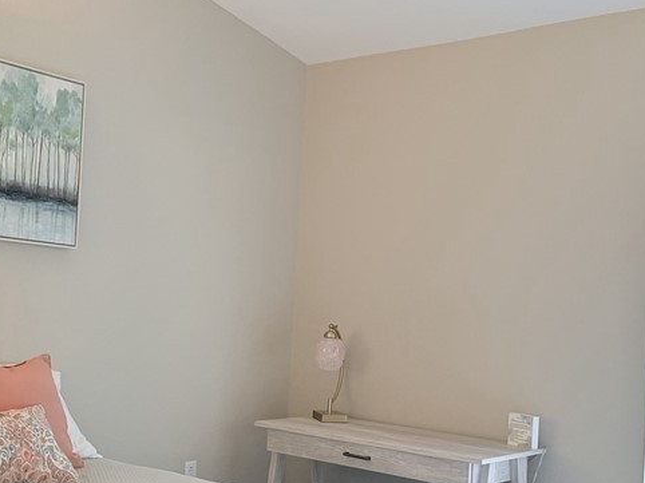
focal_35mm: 51
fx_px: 950
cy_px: 316
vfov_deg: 28.4
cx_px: 179
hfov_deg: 36.8
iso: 400
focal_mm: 6.76
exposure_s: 1/60
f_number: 1.78
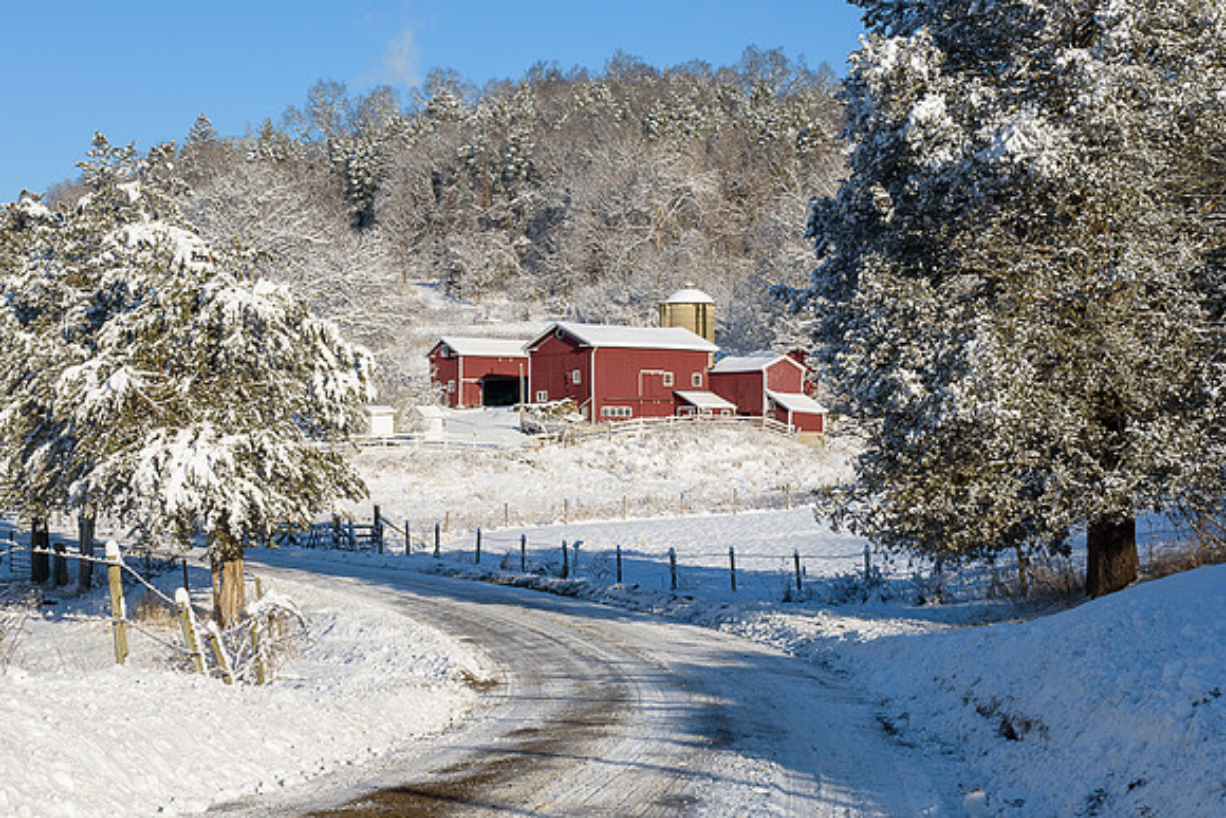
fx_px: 1976
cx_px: 613
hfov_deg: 34.5
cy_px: 409
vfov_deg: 23.4
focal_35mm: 58
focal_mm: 58
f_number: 16
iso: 250
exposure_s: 1/200
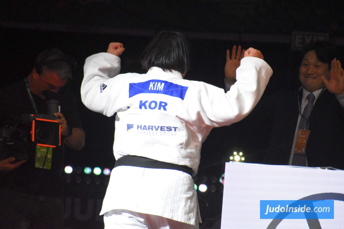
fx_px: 4300
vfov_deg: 3.1
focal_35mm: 450
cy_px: 114
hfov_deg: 4.6
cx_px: 172
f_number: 7.1
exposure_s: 1/640
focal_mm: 300
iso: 6400
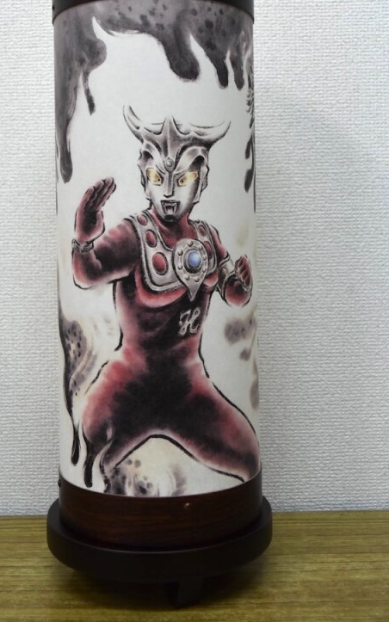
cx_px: 183
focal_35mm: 47
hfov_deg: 27.6
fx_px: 792
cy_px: 217
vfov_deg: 42.4
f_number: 5
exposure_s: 1/125
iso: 800
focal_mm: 23
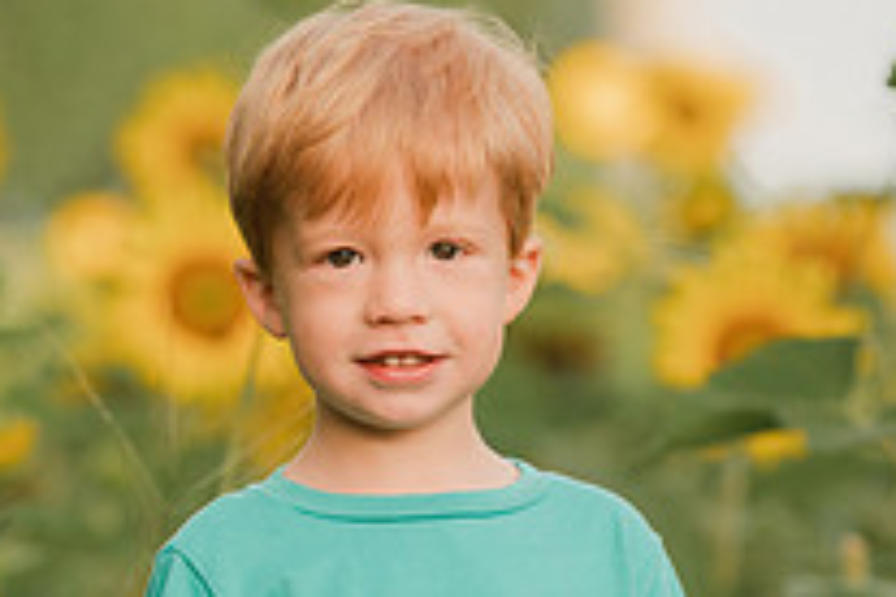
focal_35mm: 406
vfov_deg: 3.4
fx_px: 10104
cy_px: 539
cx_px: 372
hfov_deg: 5.1
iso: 100
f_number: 2.8
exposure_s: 1/400
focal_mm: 145
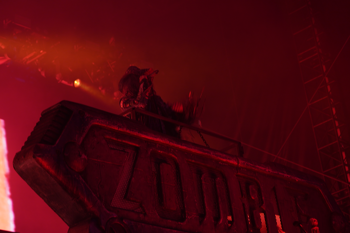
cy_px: 116
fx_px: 1021
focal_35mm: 105
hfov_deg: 19.5
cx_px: 175
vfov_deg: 13.0
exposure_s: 1/60
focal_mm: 105
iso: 500
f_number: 4
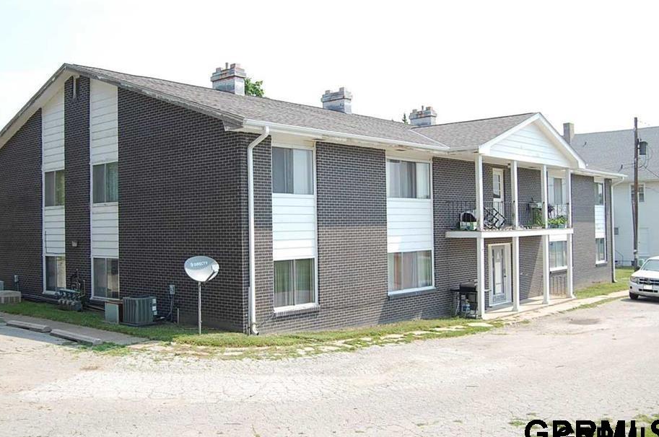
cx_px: 312
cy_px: 209
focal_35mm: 37
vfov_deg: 35.8
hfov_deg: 51.9
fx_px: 676
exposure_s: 1/500
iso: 200
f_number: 5.6
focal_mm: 22
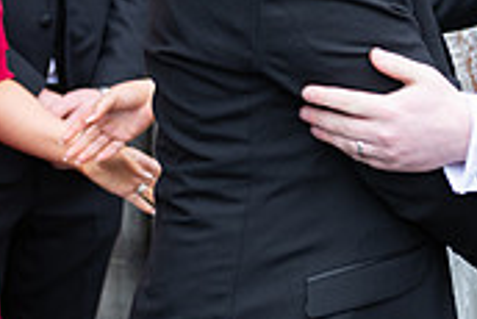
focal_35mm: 185
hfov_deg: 11.1
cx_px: 361
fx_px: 2453
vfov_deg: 7.4
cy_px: -12
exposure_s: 1/160
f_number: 3.5
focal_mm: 55
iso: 125
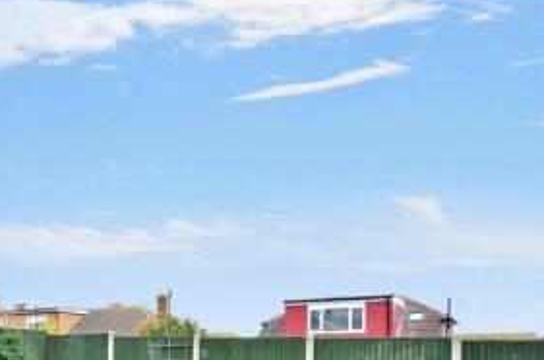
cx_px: 8
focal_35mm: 35
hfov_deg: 46.3
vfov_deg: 34.2
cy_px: 362
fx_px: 528
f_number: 14
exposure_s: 1/15
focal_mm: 10
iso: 400
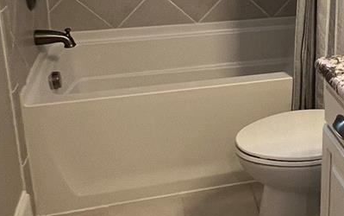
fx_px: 497
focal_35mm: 53
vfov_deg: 23.7
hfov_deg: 35.4
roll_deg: -1.3
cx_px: 322
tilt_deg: -14.4
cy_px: 13
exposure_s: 1/120
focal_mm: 1.57
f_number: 1.8
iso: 250
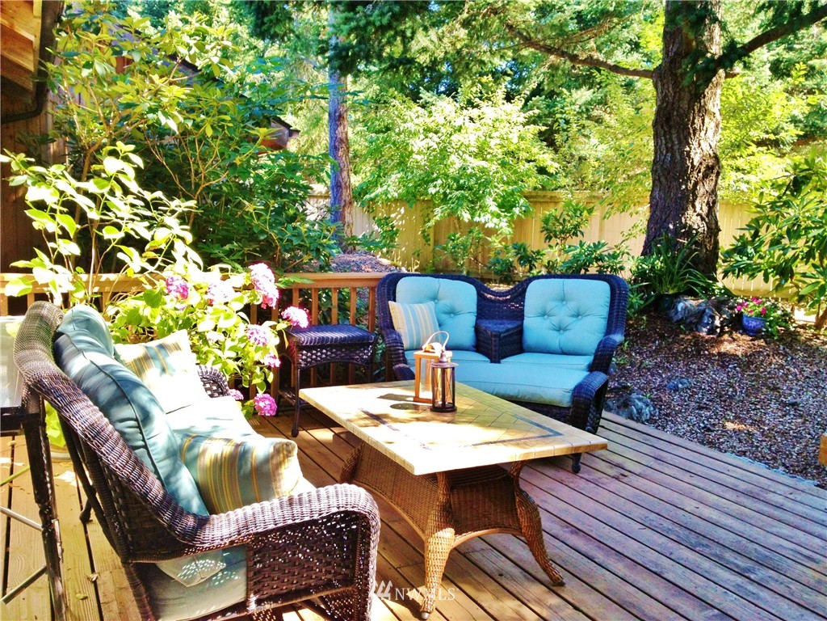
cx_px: 414
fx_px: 836
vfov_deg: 40.7
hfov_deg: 52.6
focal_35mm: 35
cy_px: 310
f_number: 2.4
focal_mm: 4.28
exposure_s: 1/120
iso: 80
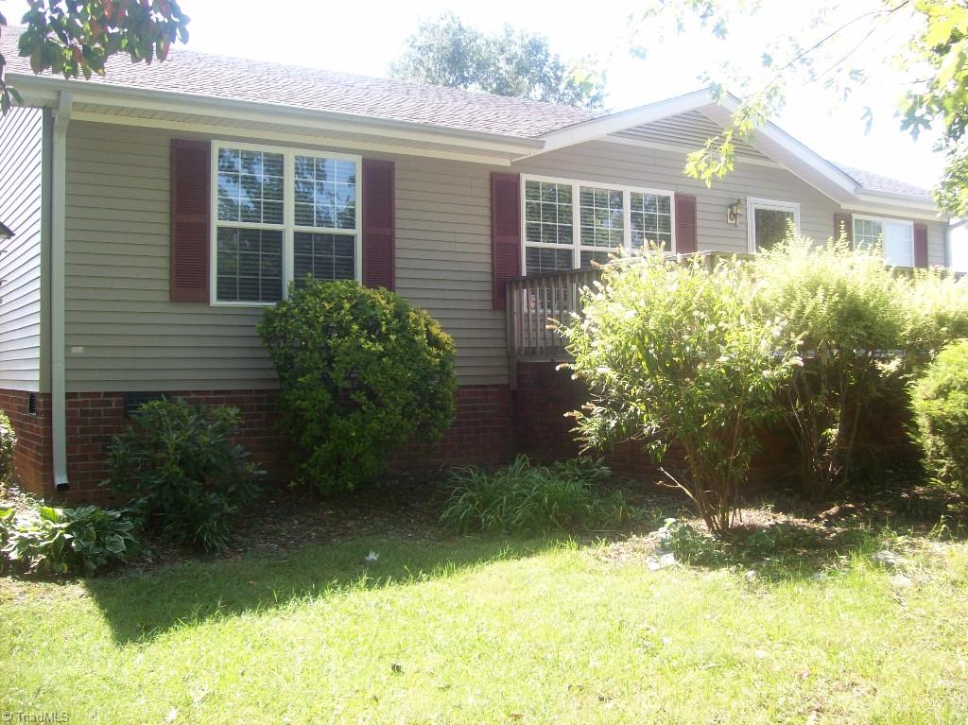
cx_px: 484
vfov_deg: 39.6
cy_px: 362
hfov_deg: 51.4
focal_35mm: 36
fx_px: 1006
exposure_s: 1/241
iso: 80
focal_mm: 6
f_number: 2.7
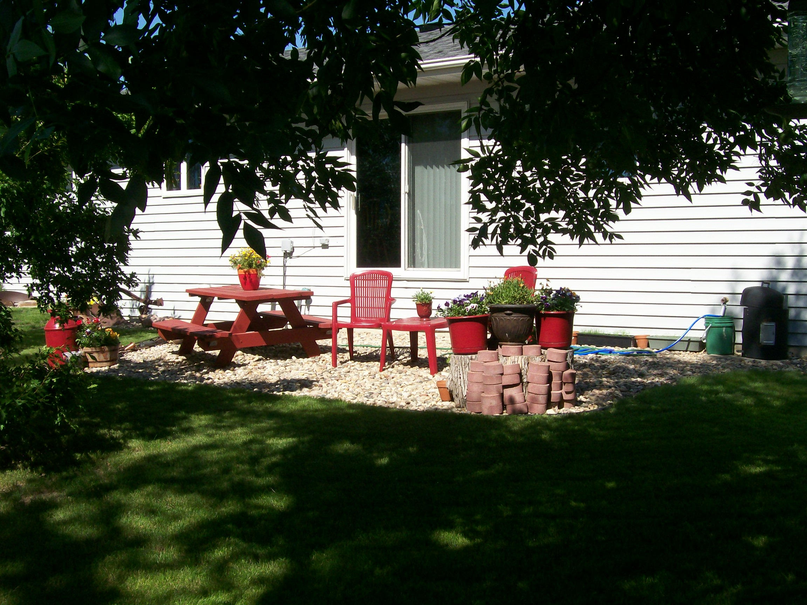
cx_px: 404
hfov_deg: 42.1
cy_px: 302
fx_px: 1049
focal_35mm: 45
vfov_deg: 32.2
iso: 80
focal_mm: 7.6
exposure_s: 1/462
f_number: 5.4
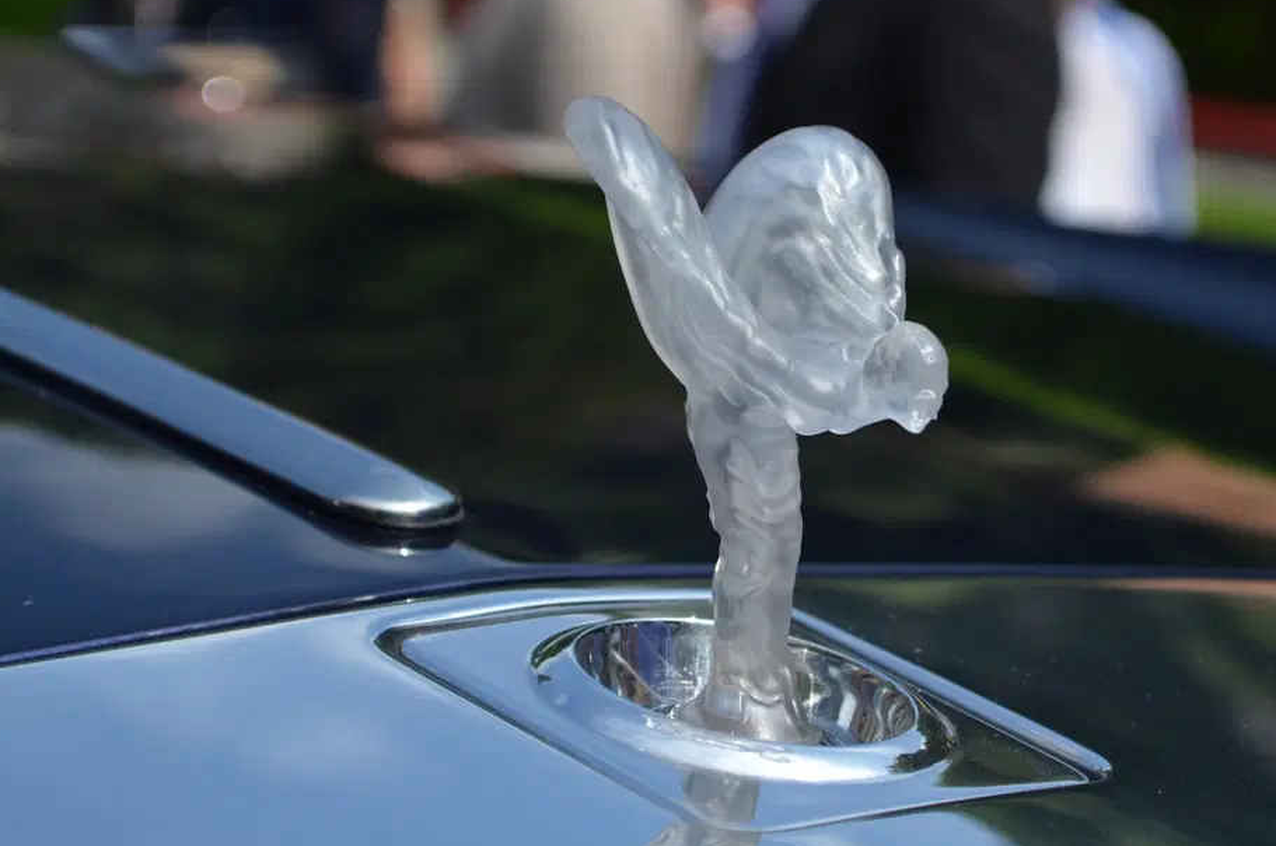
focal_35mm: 109
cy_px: 379
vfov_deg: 12.6
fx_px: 3845
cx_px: 762
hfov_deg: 18.8
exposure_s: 1/1600
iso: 400
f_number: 6.3
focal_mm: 55
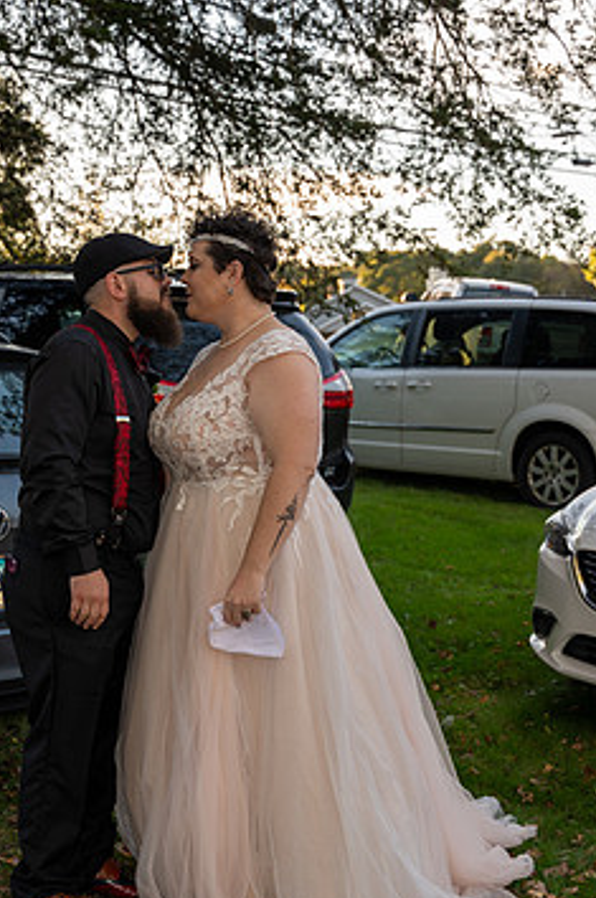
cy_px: 490
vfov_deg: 35.7
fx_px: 1395
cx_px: 308
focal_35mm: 56
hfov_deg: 24.1
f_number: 4
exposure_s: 1/200
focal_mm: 44
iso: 125
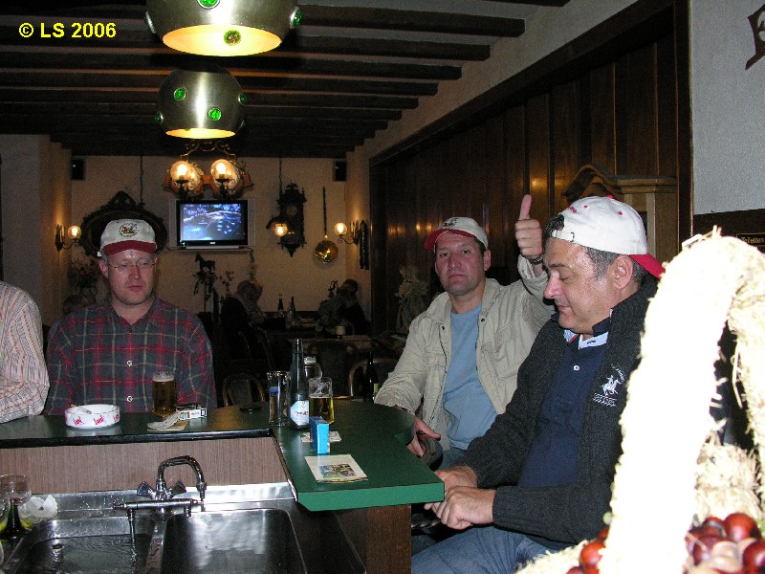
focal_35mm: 35
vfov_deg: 40.7
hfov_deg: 52.6
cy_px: 287
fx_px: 773
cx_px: 382
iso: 200
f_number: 2.8
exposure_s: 1/60.1
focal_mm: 8.9
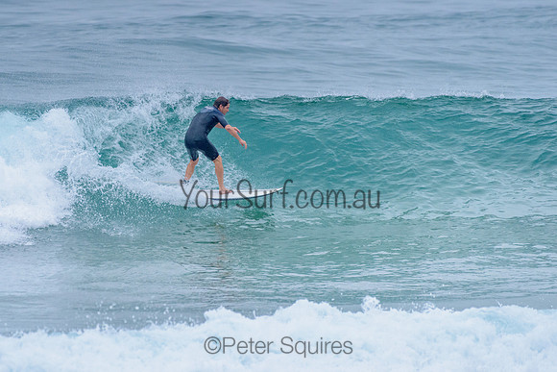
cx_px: 218
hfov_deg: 3.4
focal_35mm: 613
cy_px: 161
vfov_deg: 2.2
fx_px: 9484
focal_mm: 500
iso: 1800
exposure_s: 1/2000
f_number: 5.6
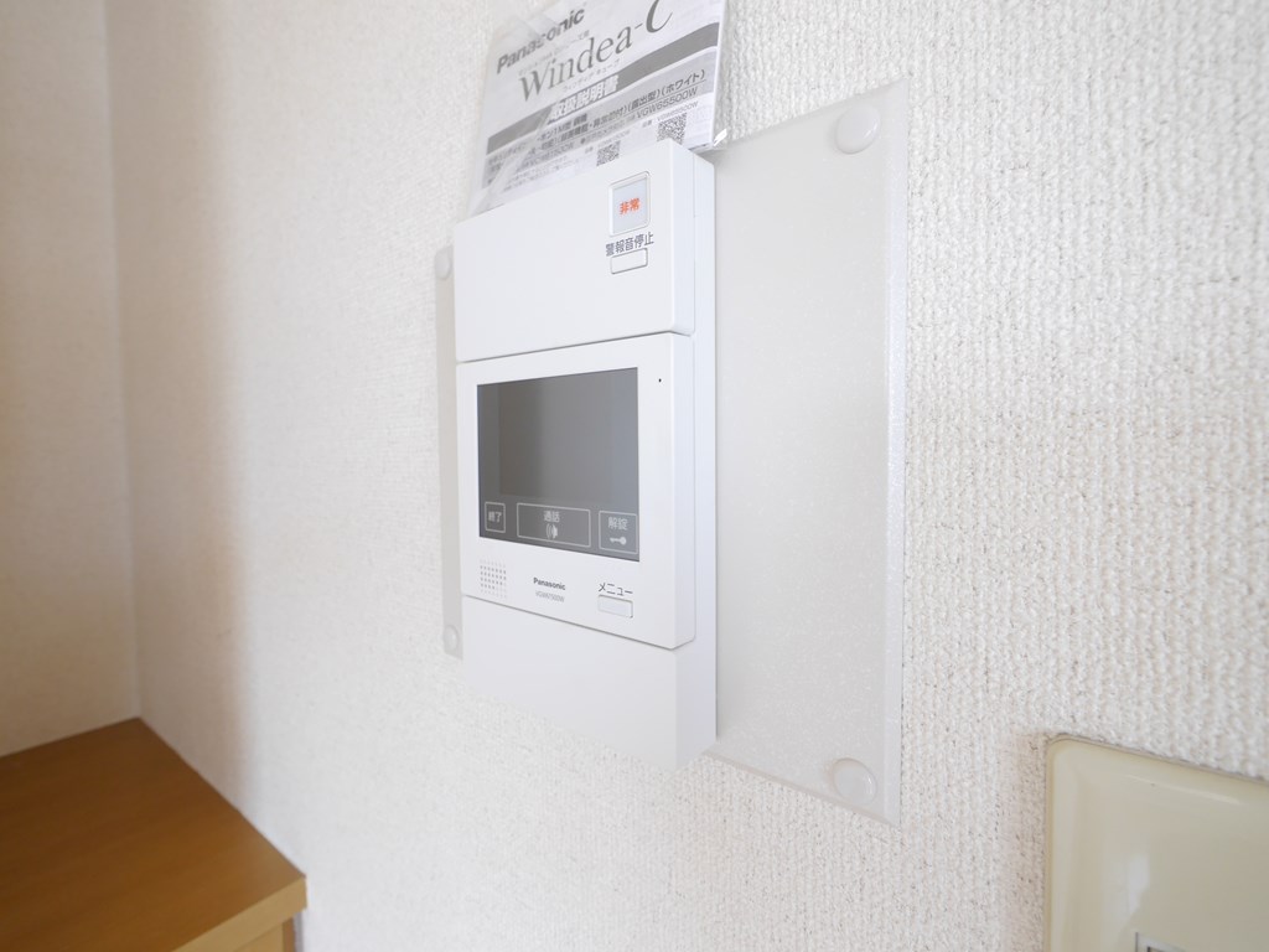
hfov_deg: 94.5
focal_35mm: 16
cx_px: 634
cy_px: 476
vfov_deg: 78.1
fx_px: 587
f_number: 4
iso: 500
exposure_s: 1/60
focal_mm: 8
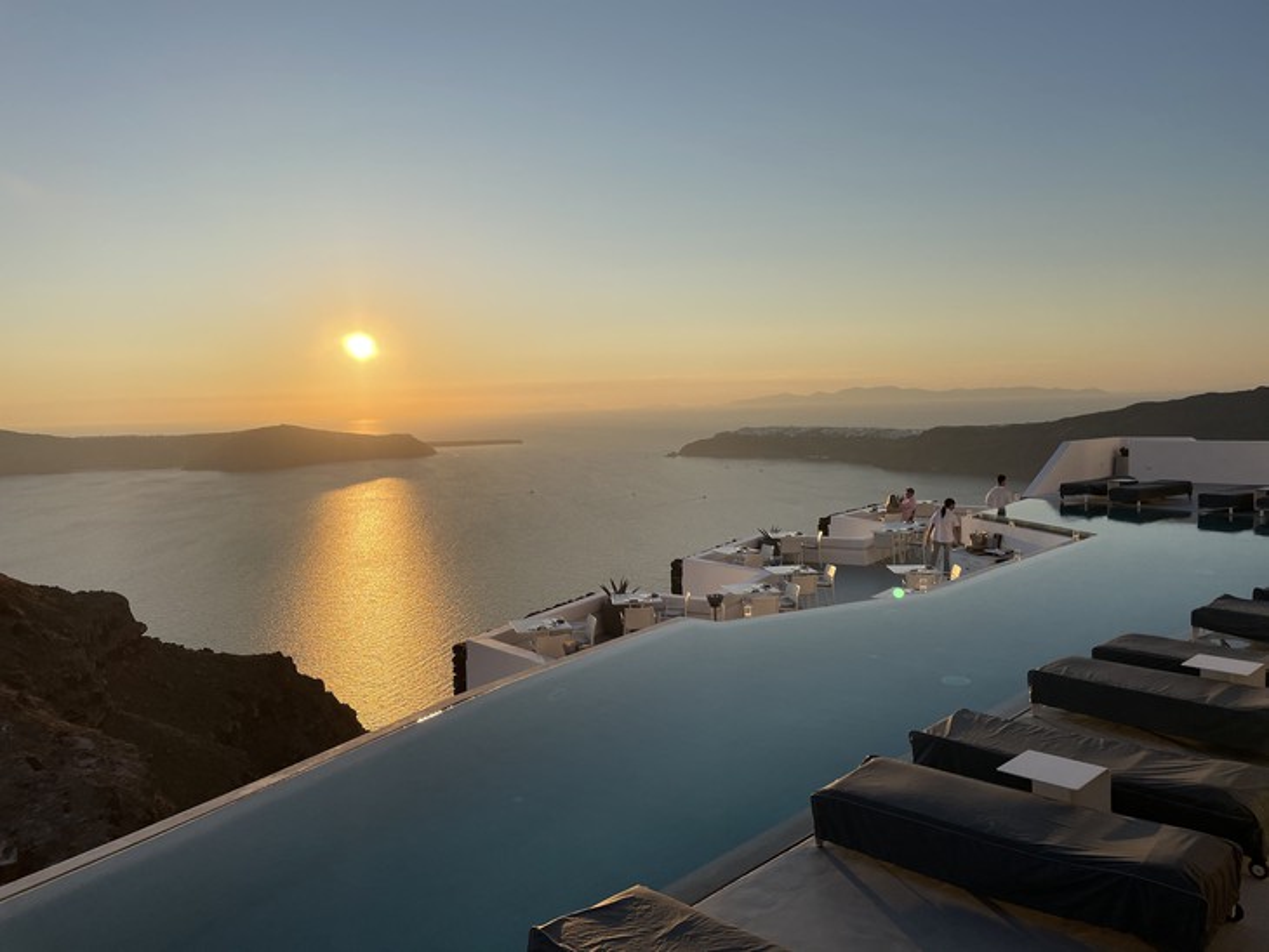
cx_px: 634
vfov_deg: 53.1
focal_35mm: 26
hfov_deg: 67.3
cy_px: 476
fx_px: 953
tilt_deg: -3.9
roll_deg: +2.7
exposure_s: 1/4464
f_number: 1.6
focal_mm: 4.2
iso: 32
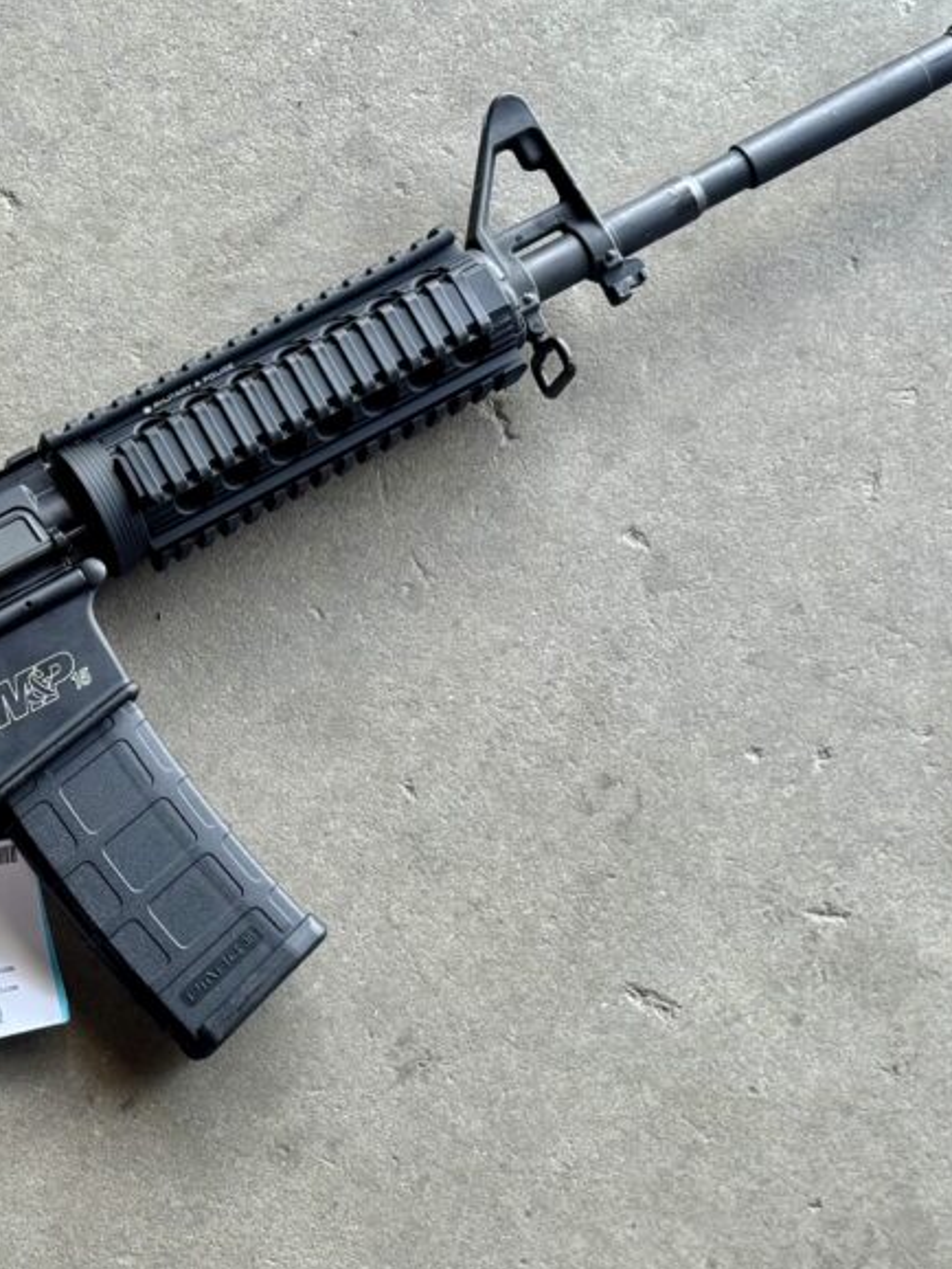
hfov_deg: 17.0
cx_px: 29
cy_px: 615
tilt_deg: -77.0
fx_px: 3115
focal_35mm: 85
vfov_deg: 23.0
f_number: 1.78
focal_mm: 6.76
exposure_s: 1/215
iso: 64
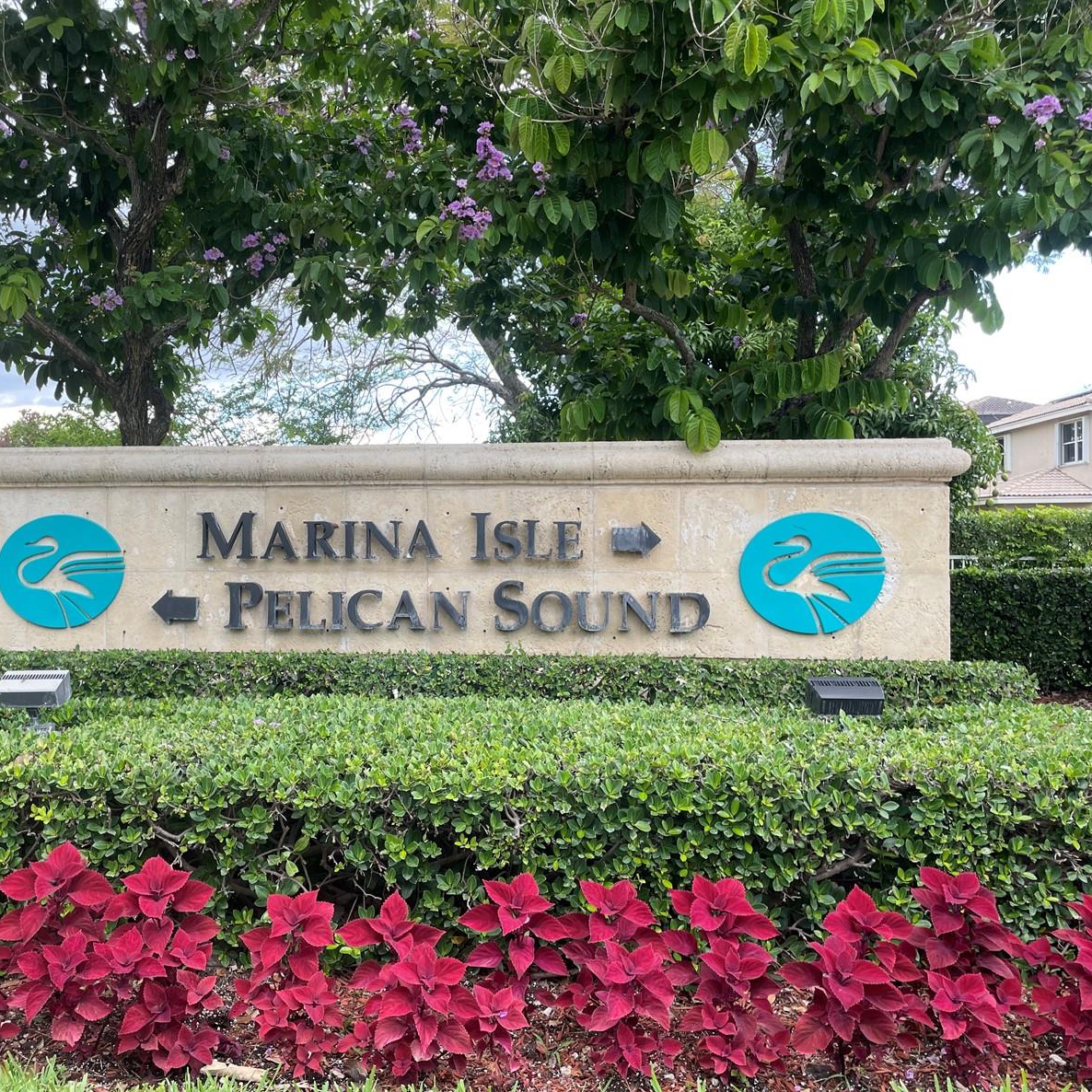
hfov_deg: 52.0
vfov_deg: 52.5
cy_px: 545
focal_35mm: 31
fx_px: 1106
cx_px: 407
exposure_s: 1/128
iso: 32
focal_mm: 4.2
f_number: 1.6
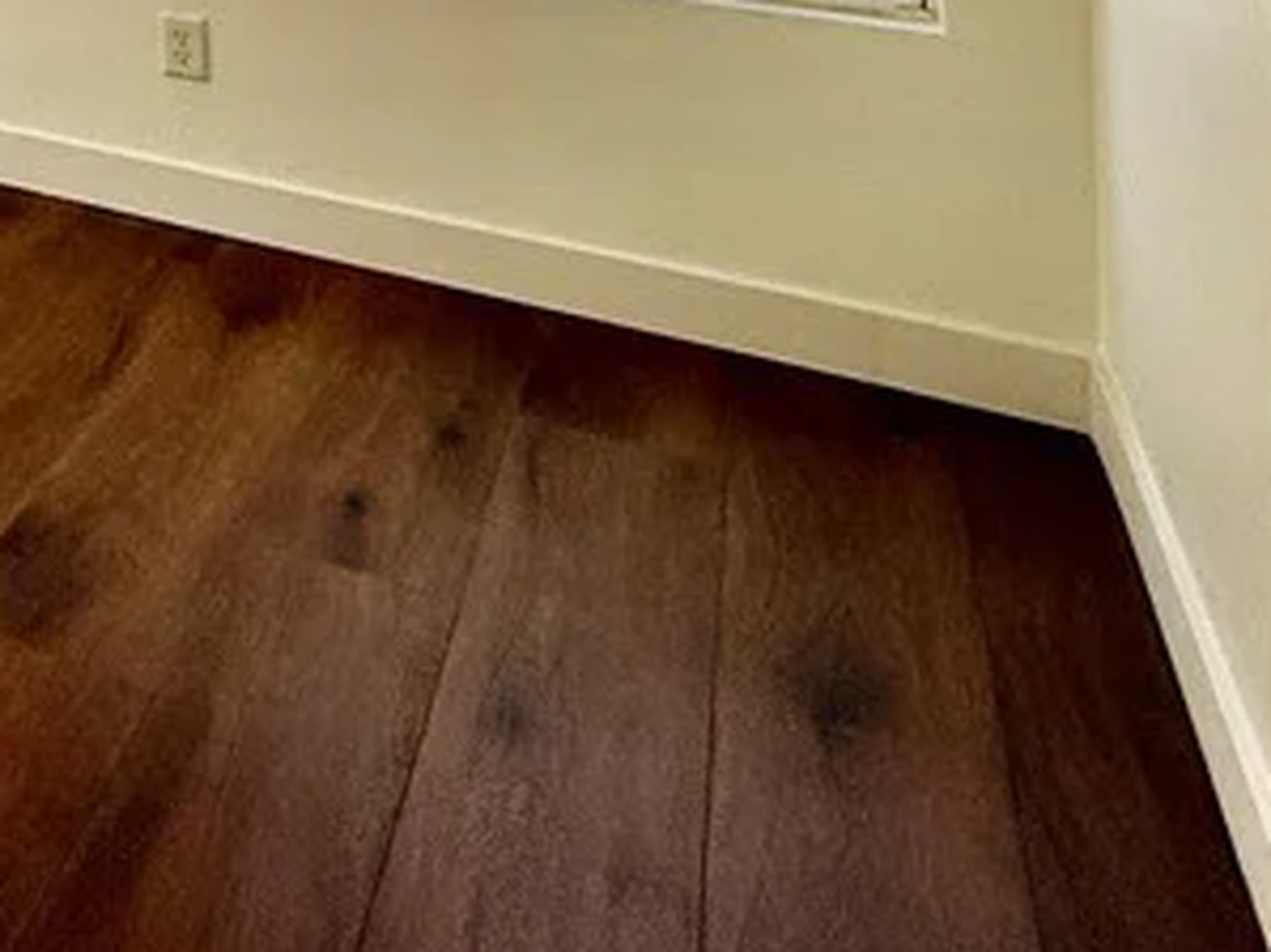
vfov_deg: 23.8
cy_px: -484
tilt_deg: +1.4
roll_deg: +0.3
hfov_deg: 23.9
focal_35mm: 48
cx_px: -897
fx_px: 1762
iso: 64
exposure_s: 1/451
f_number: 2.2
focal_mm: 2.22
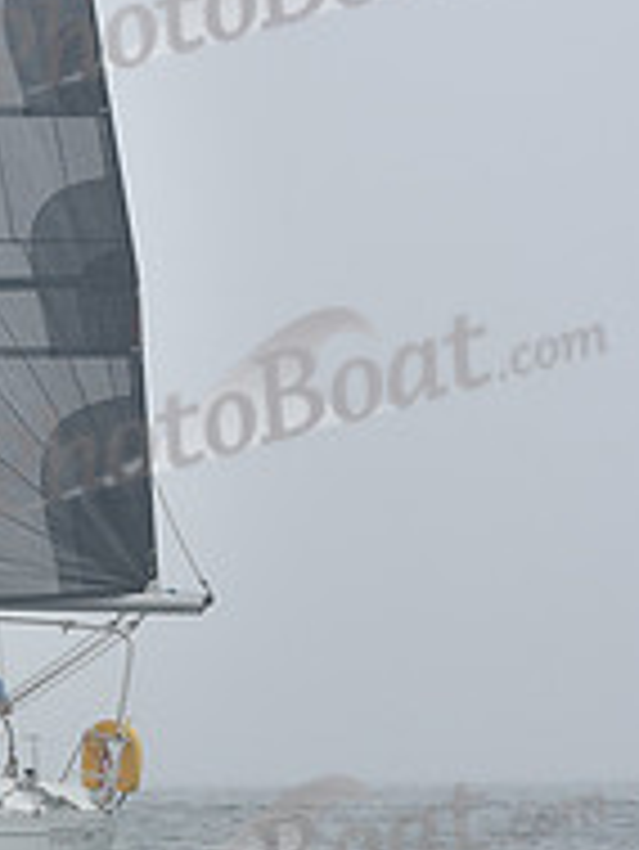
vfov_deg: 8.2
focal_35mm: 242
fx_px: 5950
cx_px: -256
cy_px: 699
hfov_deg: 6.1
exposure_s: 1/800
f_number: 11
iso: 250
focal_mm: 82
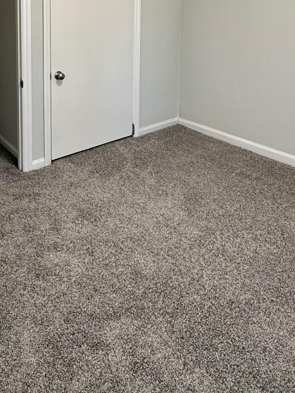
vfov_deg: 48.5
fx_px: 375
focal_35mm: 33
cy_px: 28
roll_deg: -1.0
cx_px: 125
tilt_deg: -4.7
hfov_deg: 42.8
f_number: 2.2
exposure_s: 1/120
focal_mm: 2.22
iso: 200
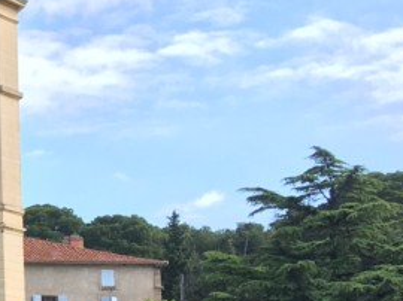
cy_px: 206
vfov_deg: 11.5
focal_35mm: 129
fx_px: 1500
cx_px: -448
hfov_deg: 12.9
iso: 25
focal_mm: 4.15
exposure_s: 1/591
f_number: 2.2
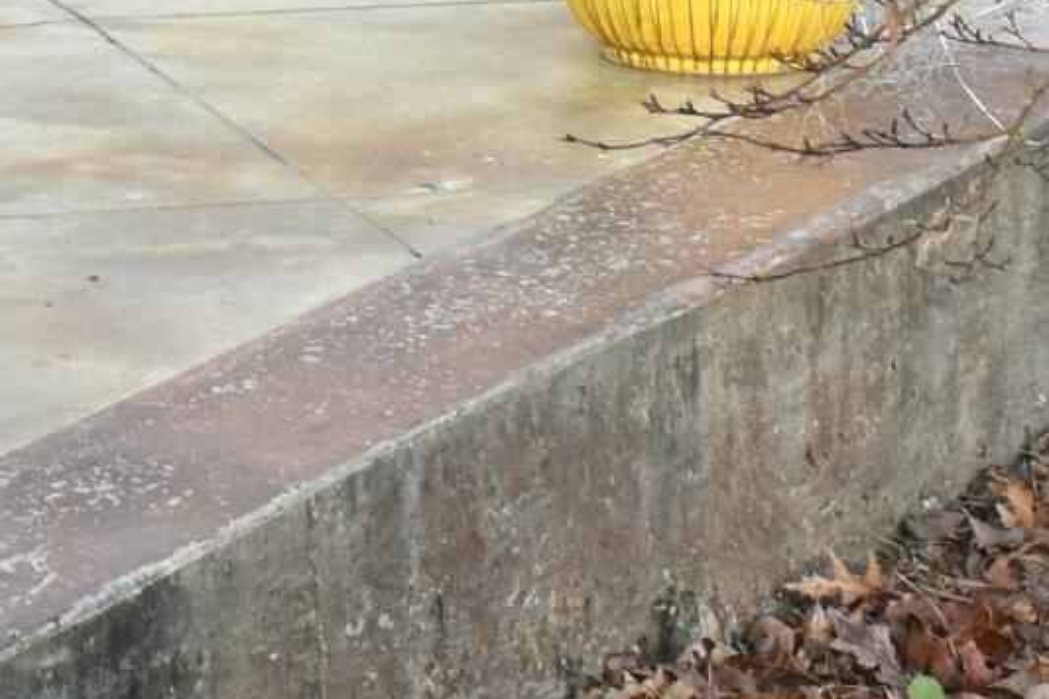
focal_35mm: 152
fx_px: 4427
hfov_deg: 12.8
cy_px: -811
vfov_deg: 8.4
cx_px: -559
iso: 400
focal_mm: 18
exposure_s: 1/200
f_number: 7.1
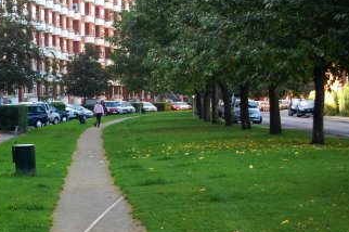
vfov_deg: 8.9
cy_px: 133
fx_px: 1491
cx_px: 31
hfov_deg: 13.2
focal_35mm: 154
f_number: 5.6
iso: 400
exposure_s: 1/125
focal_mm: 55
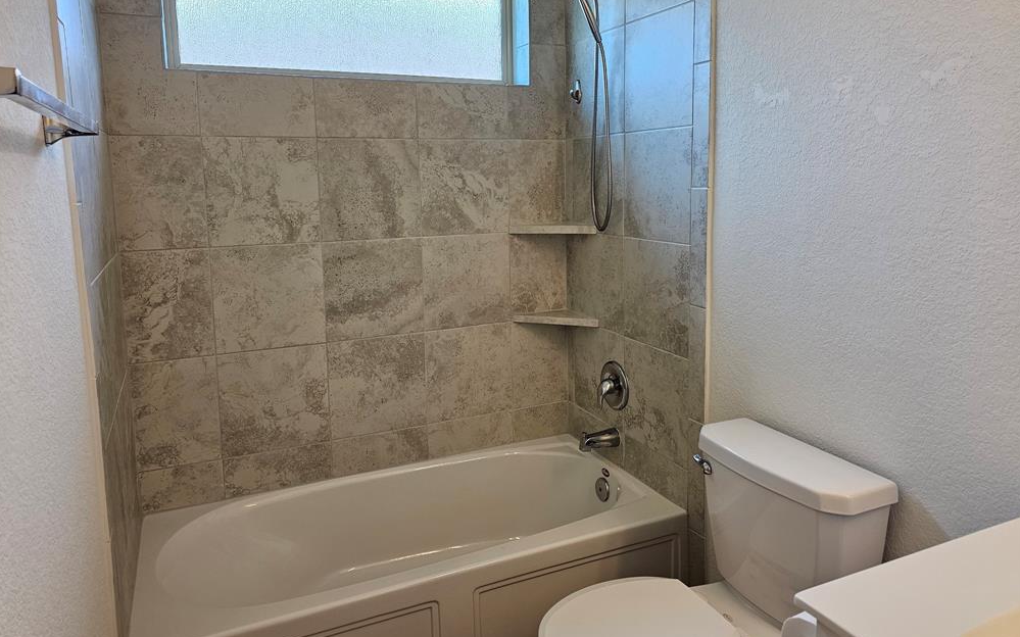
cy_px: 258
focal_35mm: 25
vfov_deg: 49.0
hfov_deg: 72.6
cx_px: 503
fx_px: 695
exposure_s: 1/180
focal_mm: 6.3
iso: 125
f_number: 1.7
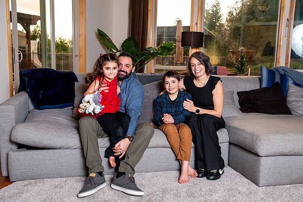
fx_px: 329
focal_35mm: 39
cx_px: 152
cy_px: 101
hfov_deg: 49.5
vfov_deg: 34.2
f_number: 5
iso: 500
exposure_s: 1/200
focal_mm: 38
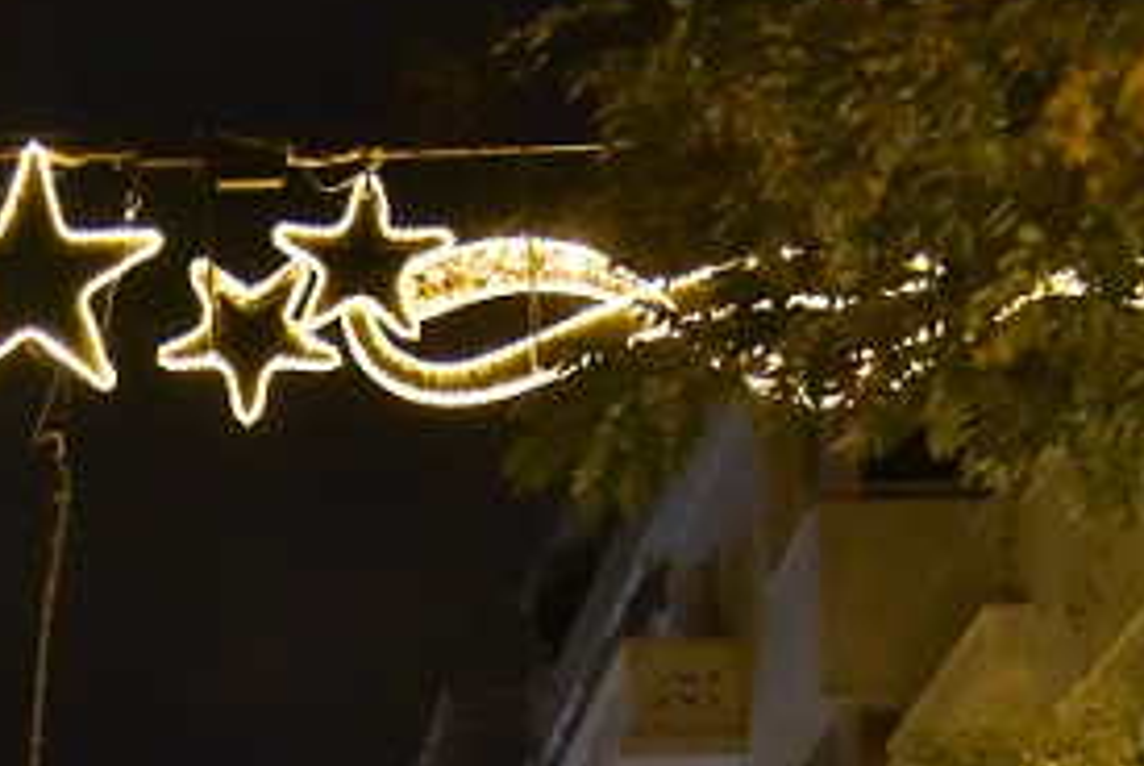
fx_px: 4772
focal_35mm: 150
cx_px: -108
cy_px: 1220
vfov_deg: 8.9
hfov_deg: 13.4
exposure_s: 1/250
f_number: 4
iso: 8000
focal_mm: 46
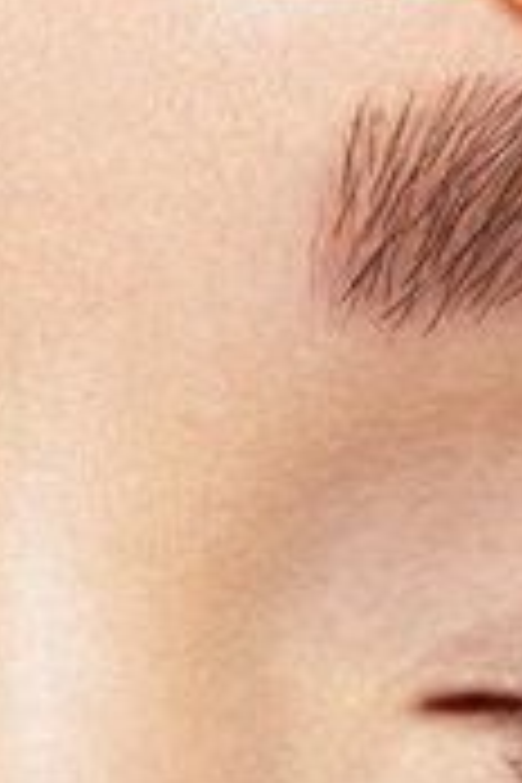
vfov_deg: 5.7
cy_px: 86
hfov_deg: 3.8
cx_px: 112
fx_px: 7829
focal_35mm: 360
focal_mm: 120
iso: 160
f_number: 8
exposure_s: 1/125
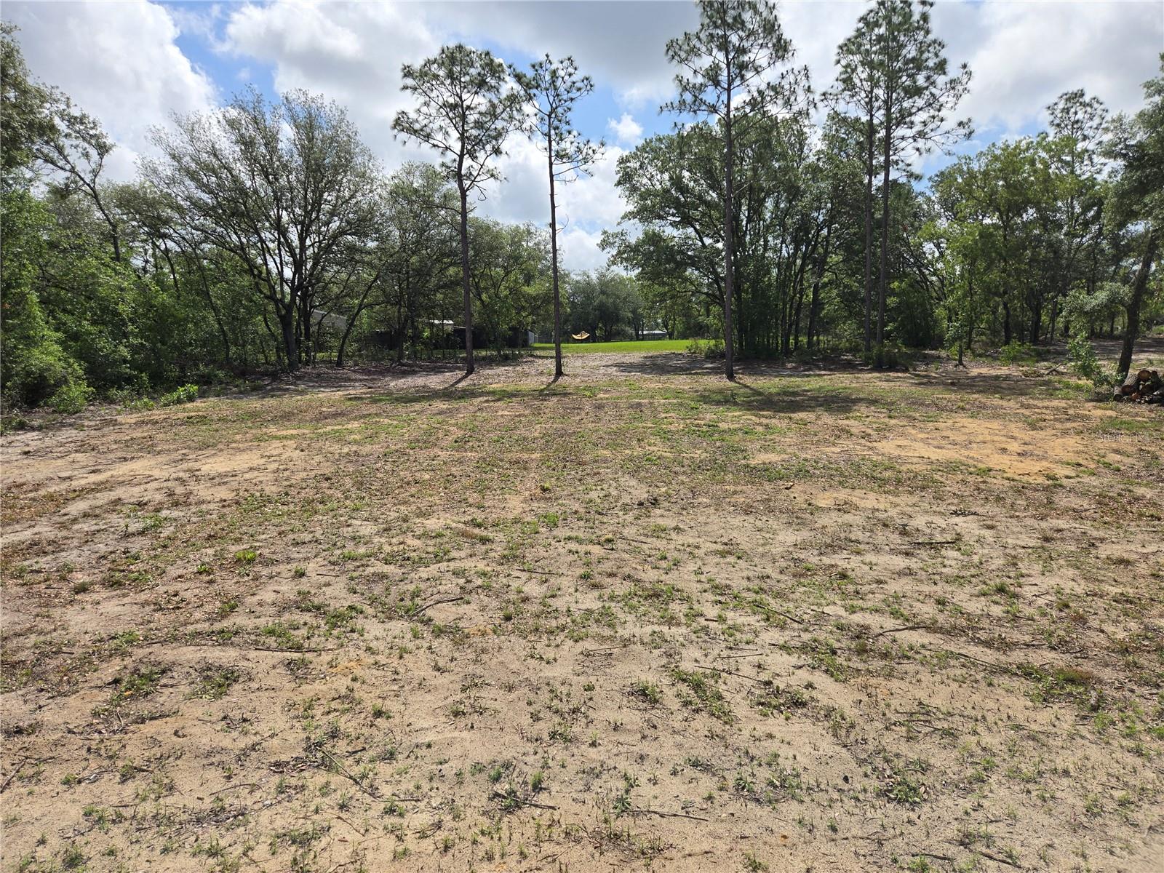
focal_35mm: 23
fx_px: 773
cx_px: 582
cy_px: 436
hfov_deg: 73.9
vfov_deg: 58.9
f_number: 1.8
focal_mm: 5.4
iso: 25
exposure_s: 1/2775
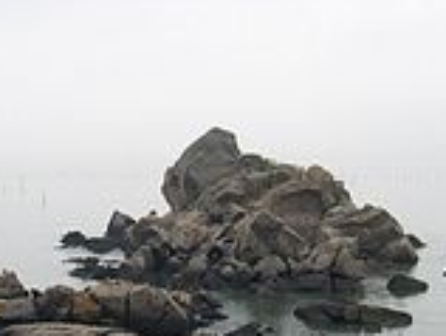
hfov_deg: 20.3
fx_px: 1239
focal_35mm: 96
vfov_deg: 15.4
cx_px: 119
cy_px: 229
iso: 100
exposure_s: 1/355
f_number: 7.6
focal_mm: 8
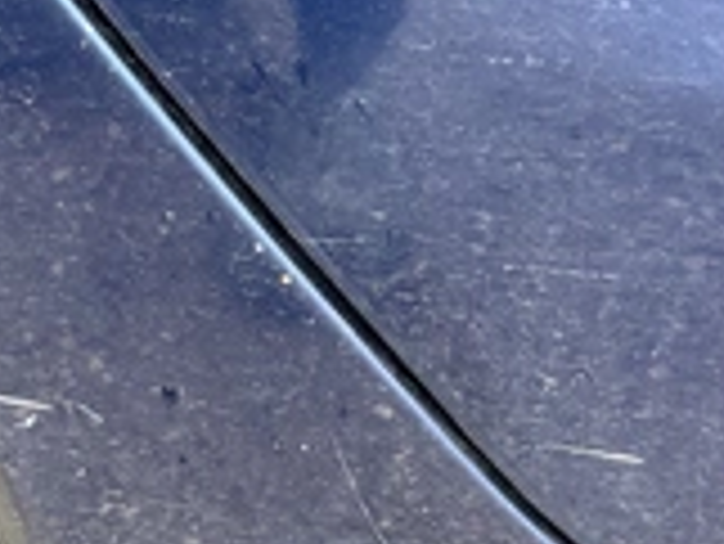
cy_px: 382
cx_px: 396
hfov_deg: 27.0
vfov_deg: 20.4
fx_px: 1507
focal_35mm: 72
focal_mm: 3
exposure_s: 1/122
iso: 40
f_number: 1.8
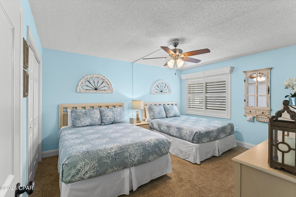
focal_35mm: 16
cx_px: 148
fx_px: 131
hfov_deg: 97.1
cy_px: 98
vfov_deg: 74.1
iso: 400
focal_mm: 15.9
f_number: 8
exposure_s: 1/1.67
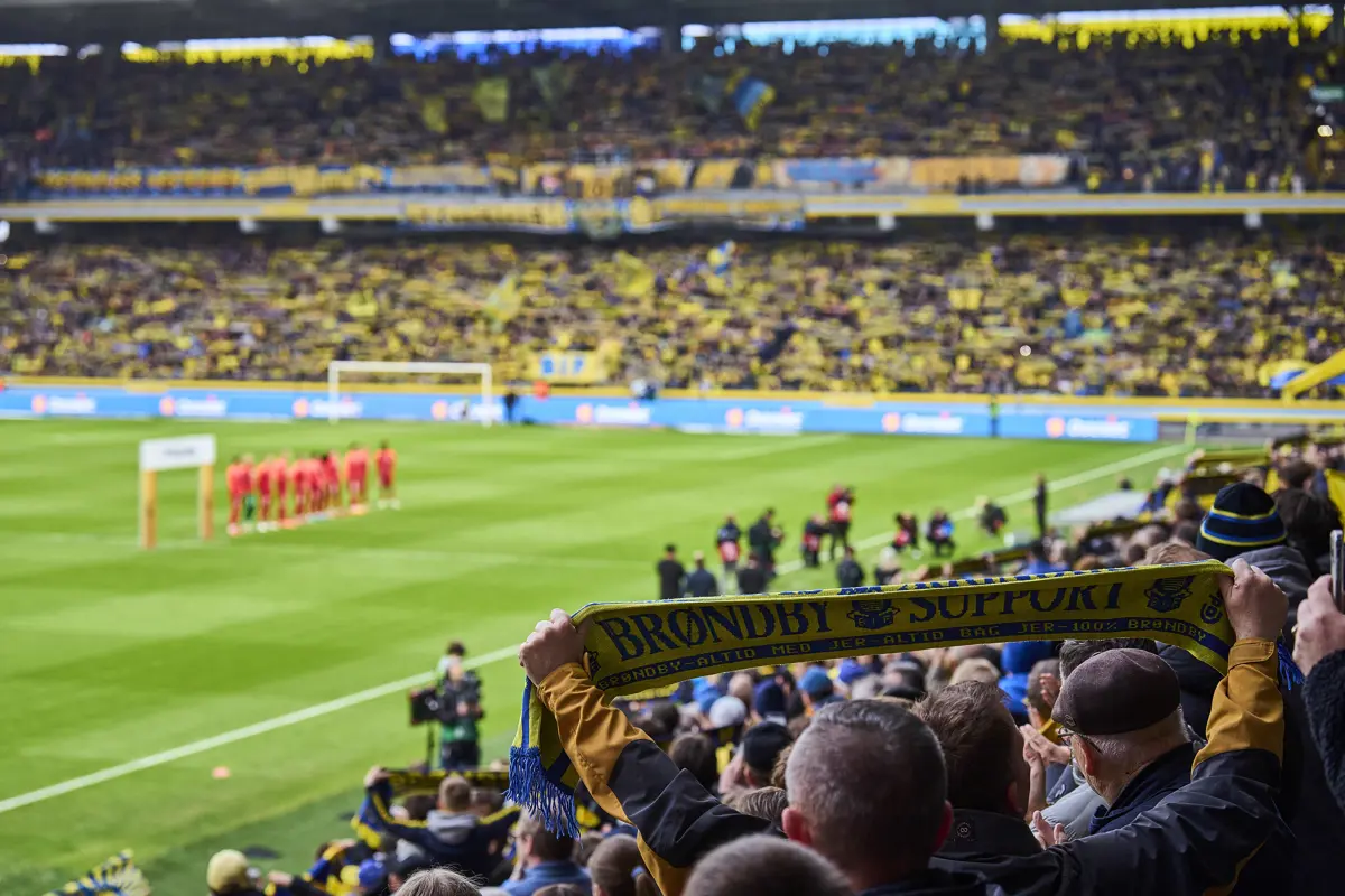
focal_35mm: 70
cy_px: 448
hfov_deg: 28.8
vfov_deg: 19.5
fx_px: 2615
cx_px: 672
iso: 2500
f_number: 4
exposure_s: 1/500
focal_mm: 70
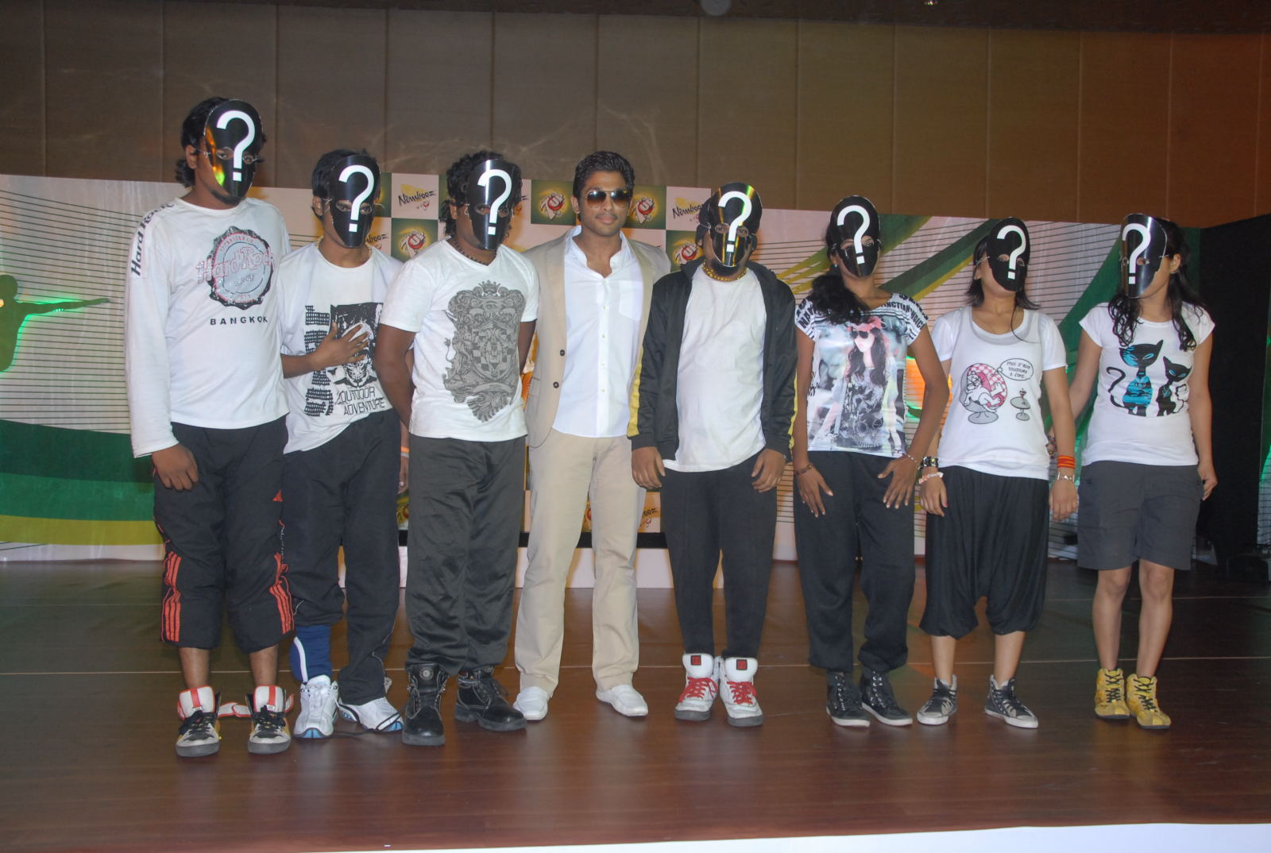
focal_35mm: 36
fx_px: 1274
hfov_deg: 53.0
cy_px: 426
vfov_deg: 37.0
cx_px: 636
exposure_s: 1/100
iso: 500
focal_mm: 24
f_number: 5.6
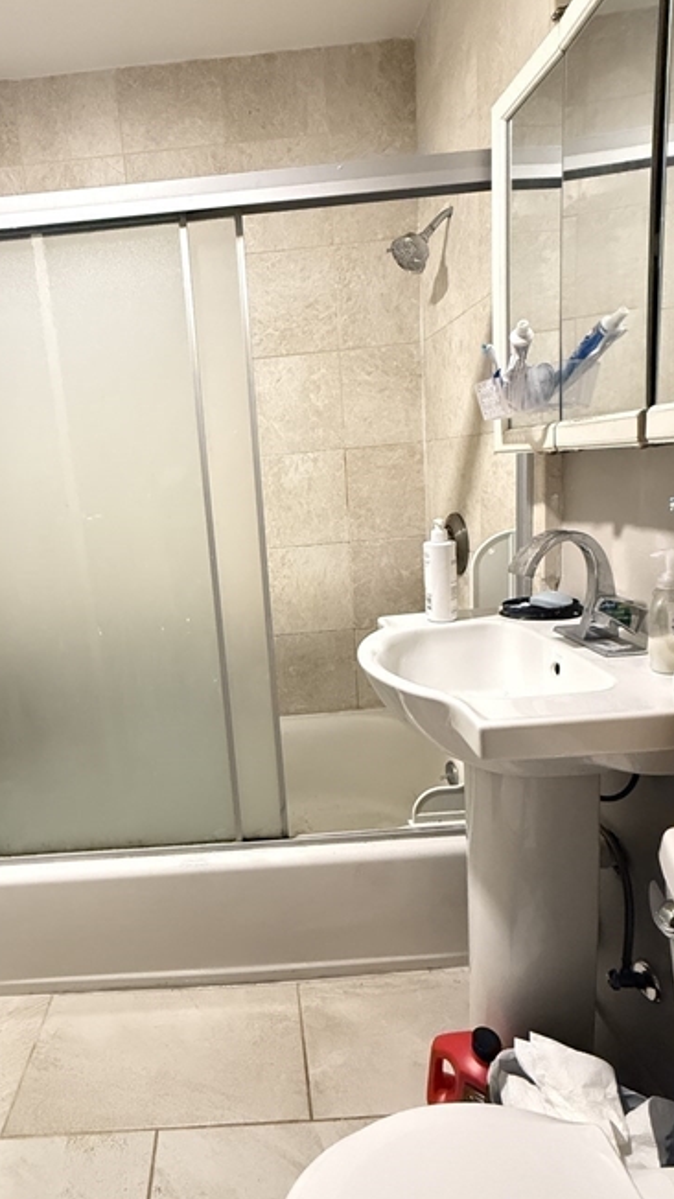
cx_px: 238
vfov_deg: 92.6
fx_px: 572
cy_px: 582
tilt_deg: -10.2
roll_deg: +4.6
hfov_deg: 59.9
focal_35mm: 18
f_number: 2.2
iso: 1250
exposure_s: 1/60
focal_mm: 2.22
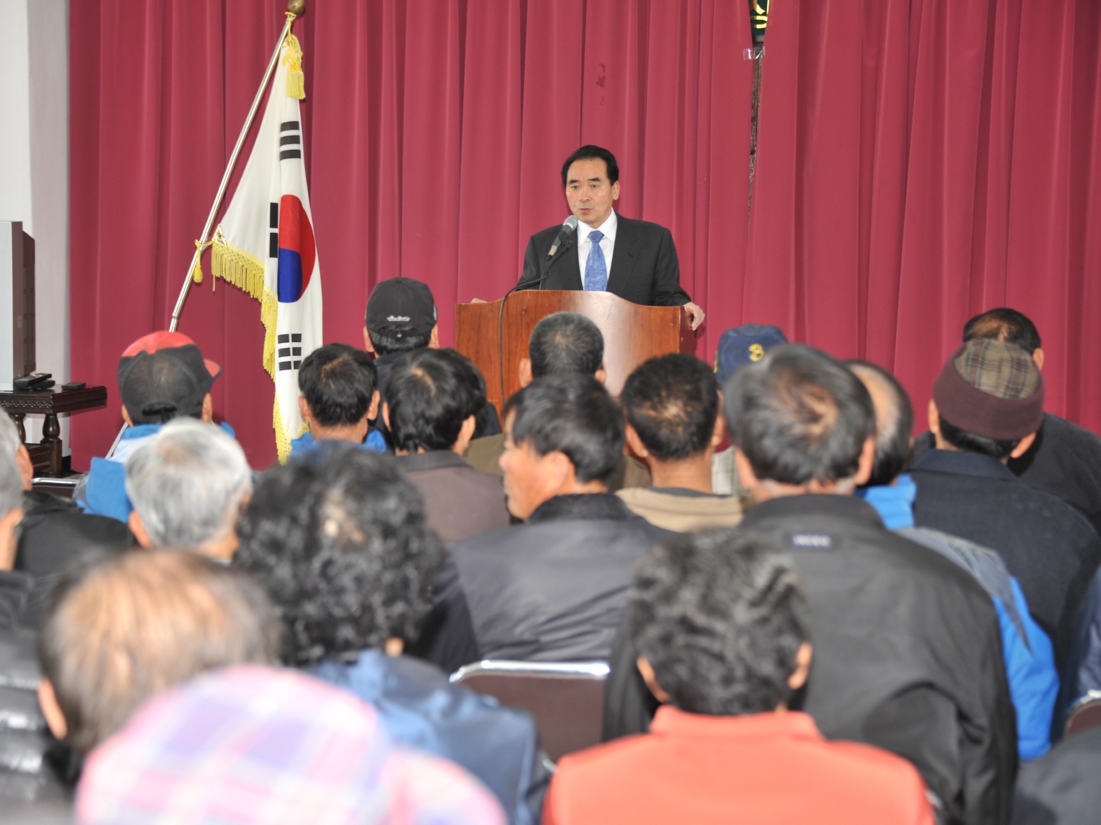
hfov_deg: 20.0
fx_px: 3117
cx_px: 535
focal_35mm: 98
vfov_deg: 15.1
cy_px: 411
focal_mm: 90
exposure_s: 1/60
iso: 400
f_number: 5.6
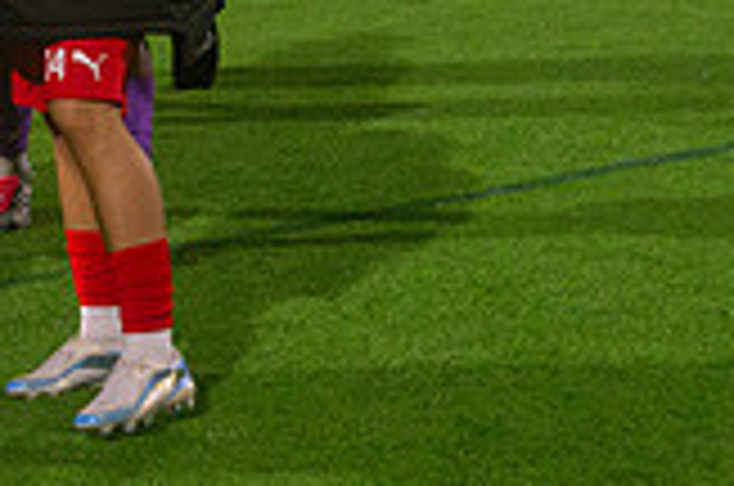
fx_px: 3927
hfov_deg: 10.4
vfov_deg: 7.0
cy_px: -43
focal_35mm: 193
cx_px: -297
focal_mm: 52
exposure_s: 1/320
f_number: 4
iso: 6400
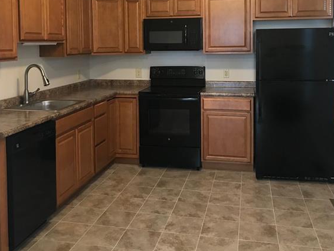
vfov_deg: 36.9
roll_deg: +1.0
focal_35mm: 38
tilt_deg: -2.7
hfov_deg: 49.0
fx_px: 366
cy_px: 67
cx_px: 168
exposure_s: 1/15
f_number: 1.8
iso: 40
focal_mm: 3.99
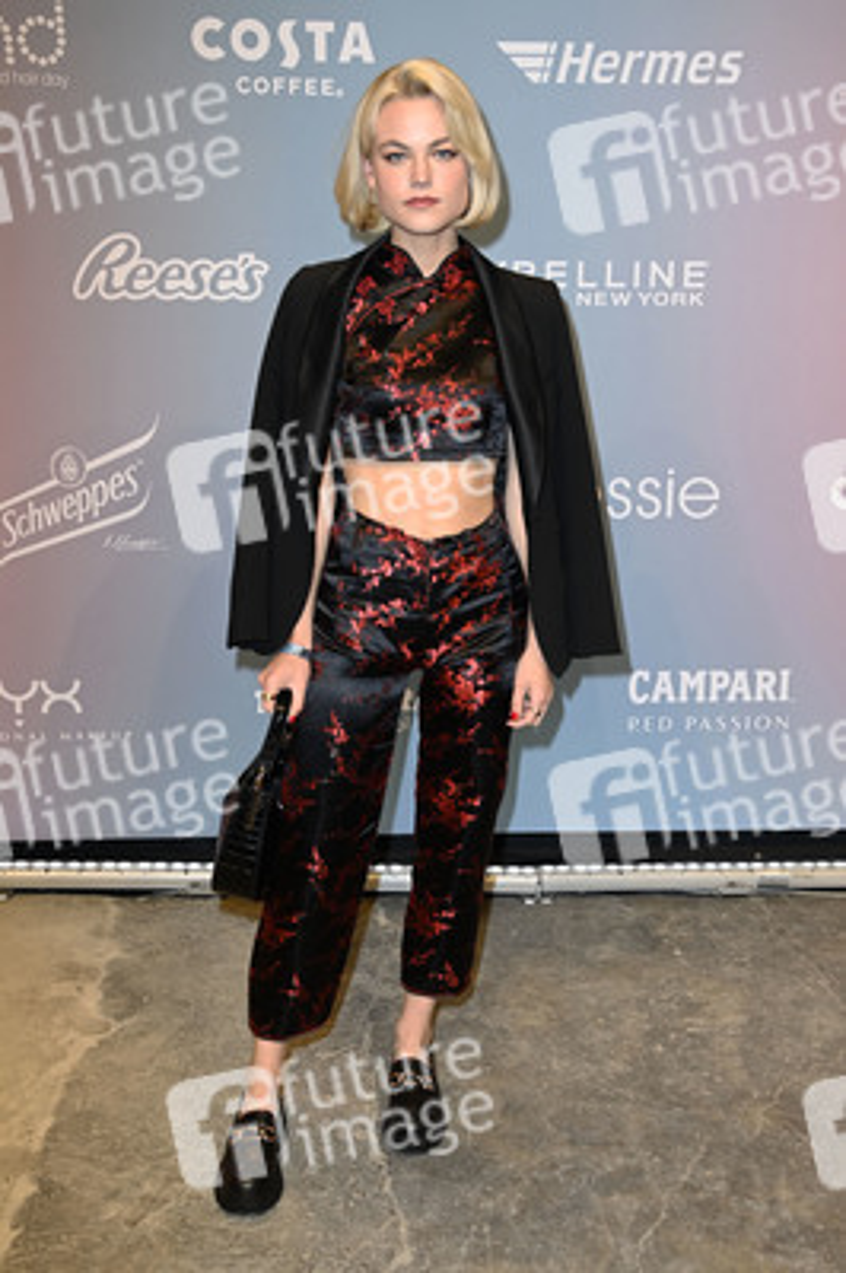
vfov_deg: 46.4
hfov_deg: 31.8
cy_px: 636
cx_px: 423
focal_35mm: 42
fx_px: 1483
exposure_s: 1/200
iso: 400
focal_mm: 42
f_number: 5.6
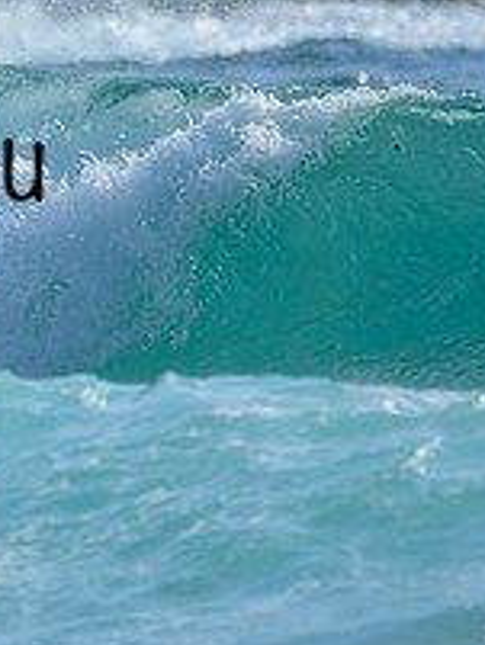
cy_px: 127
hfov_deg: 0.7
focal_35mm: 2217
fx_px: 41372
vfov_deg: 0.9
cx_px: -295
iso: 220
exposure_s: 1/2000
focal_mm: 800
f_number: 6.3
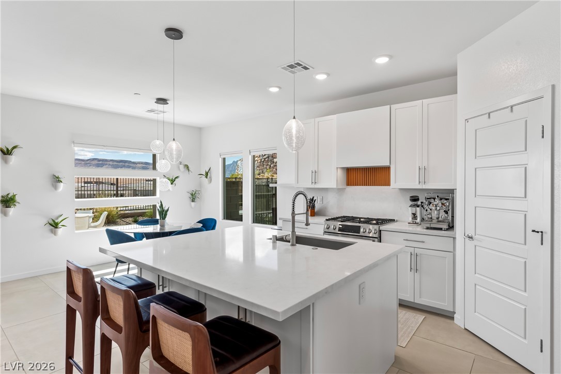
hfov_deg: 86.9
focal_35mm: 19
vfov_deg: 64.6
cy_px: 187
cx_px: 280
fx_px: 296
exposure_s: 1/6
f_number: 8
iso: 400
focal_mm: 19
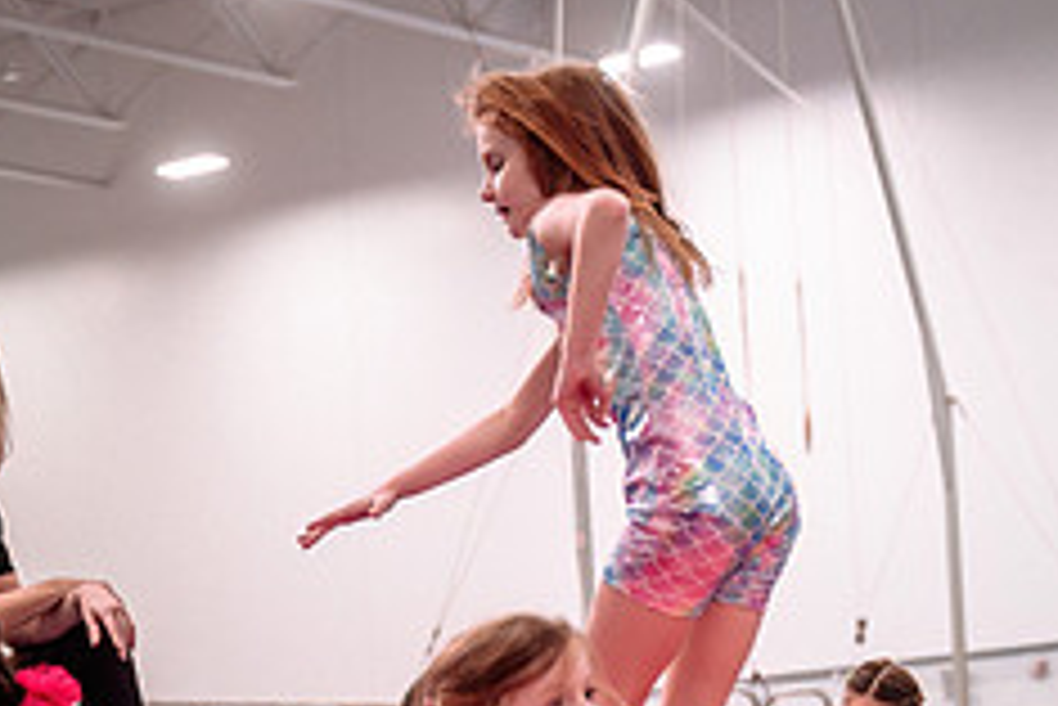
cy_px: 627
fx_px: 3411
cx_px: 954
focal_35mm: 116
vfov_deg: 11.8
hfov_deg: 17.4
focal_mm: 47
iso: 1600
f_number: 2.8
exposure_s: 1/400
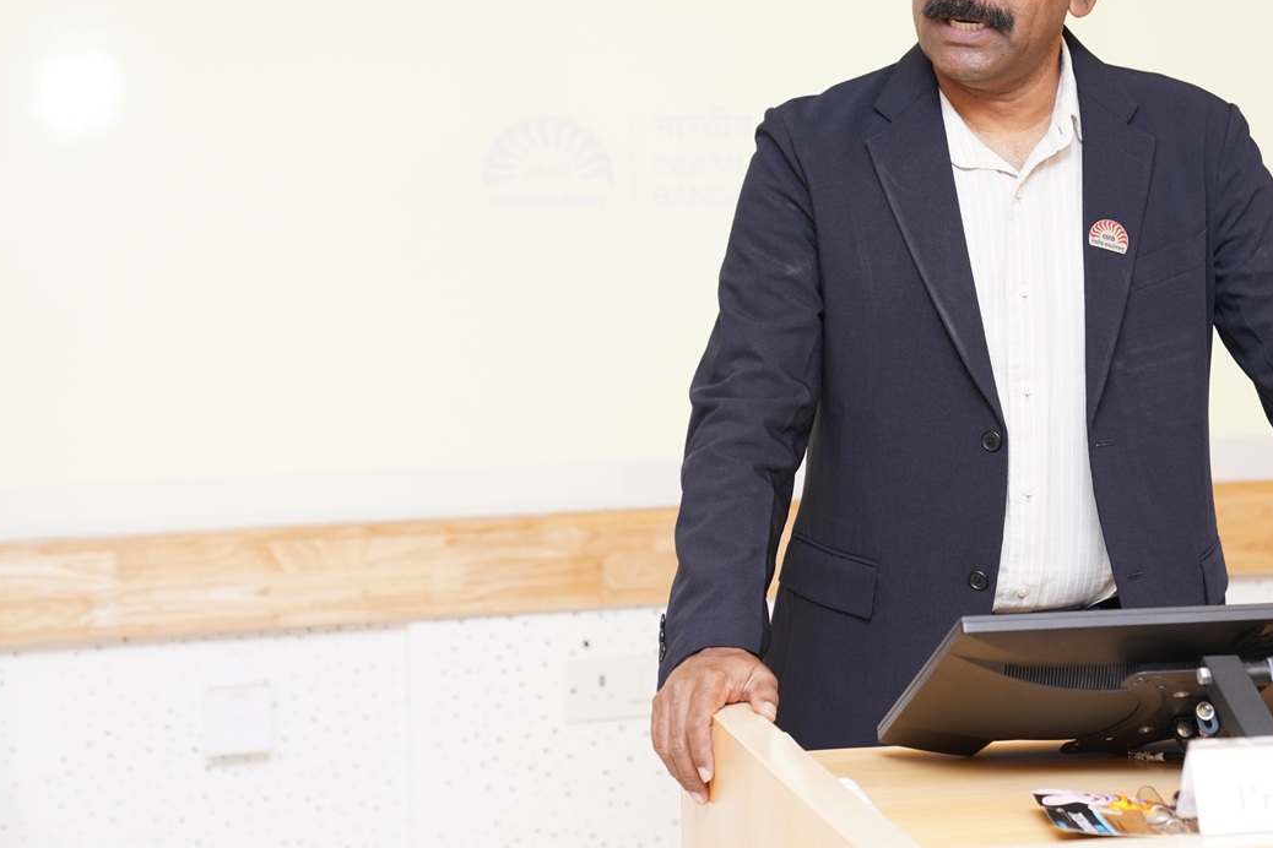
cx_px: 909
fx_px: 3218
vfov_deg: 15.0
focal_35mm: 91
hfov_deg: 22.2
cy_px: 255
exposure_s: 1/200
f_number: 3.5
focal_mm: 63
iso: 800
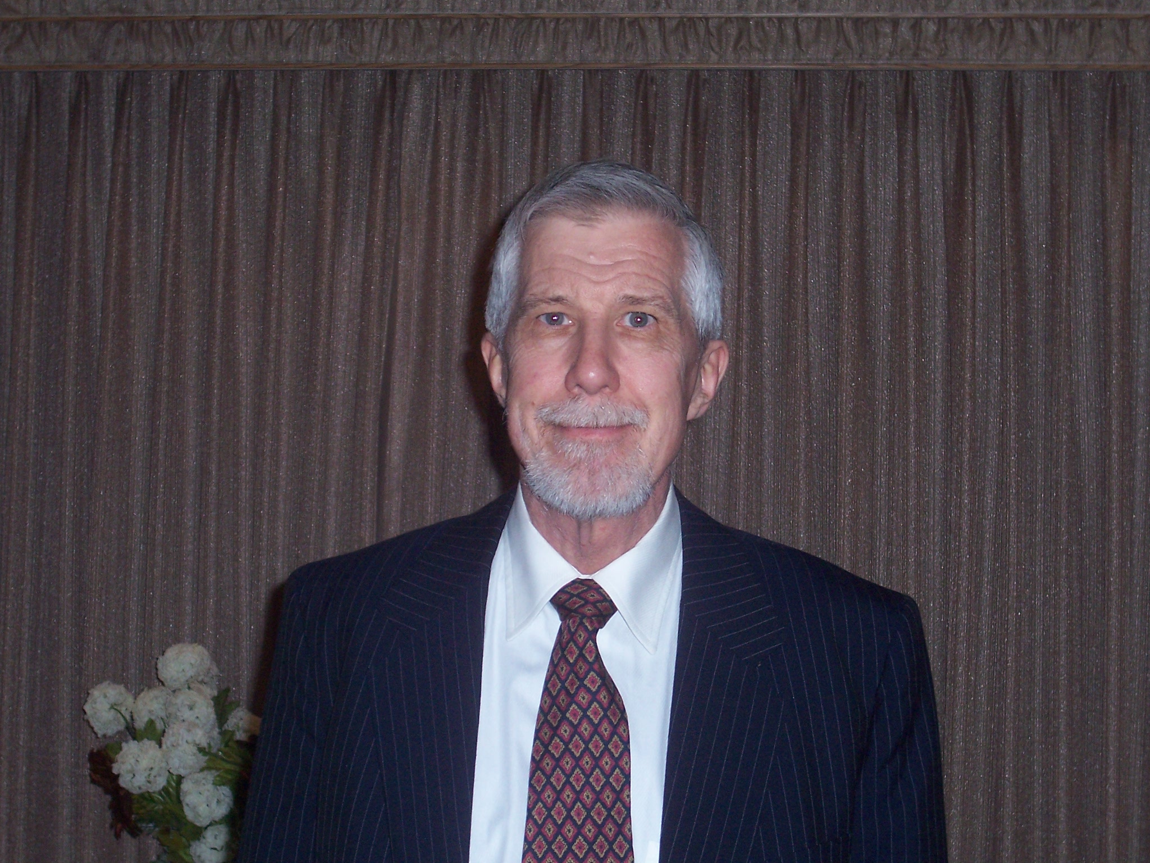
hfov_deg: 29.4
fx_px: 2193
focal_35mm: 66
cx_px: 575
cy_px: 432
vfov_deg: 22.3
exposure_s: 1/90
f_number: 4
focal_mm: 10.8
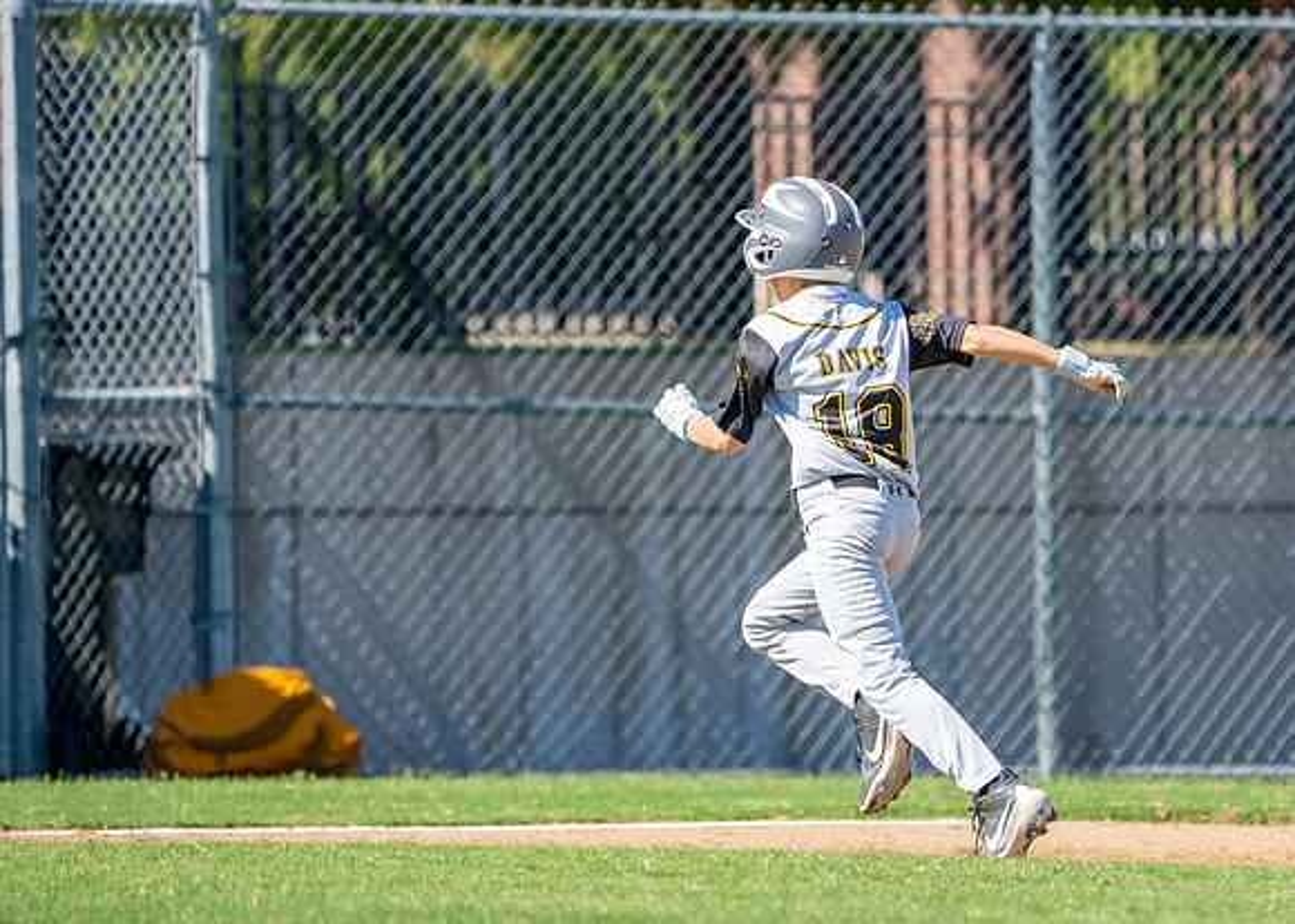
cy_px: 413
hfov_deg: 4.0
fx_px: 18536
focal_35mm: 504
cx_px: 832
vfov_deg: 2.9
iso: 800
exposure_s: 1/4000
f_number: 5.6
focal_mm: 352
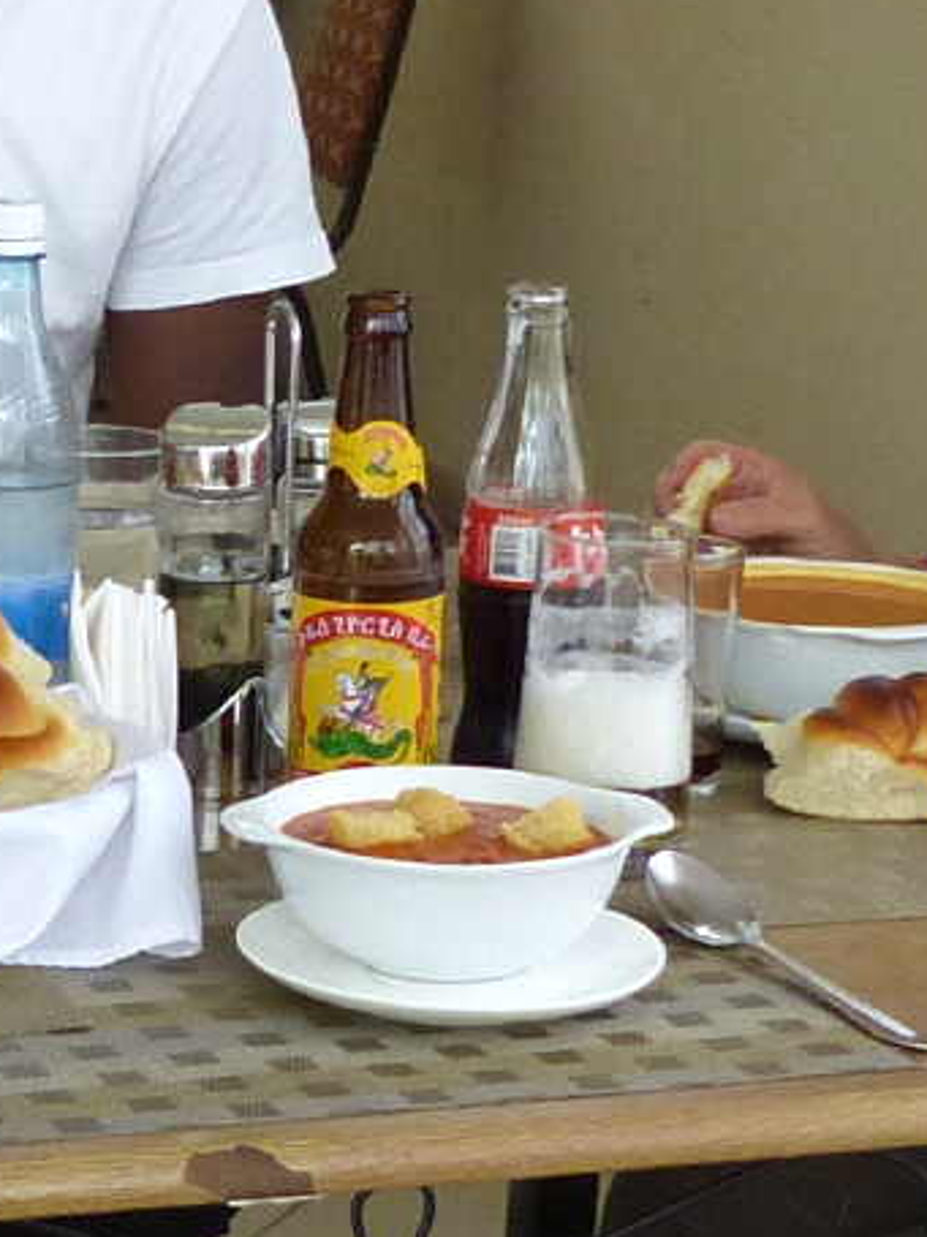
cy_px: 237
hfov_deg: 25.1
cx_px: -20
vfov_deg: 33.8
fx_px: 1965
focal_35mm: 55
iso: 250
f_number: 2.8
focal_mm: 4.5
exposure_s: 1/60
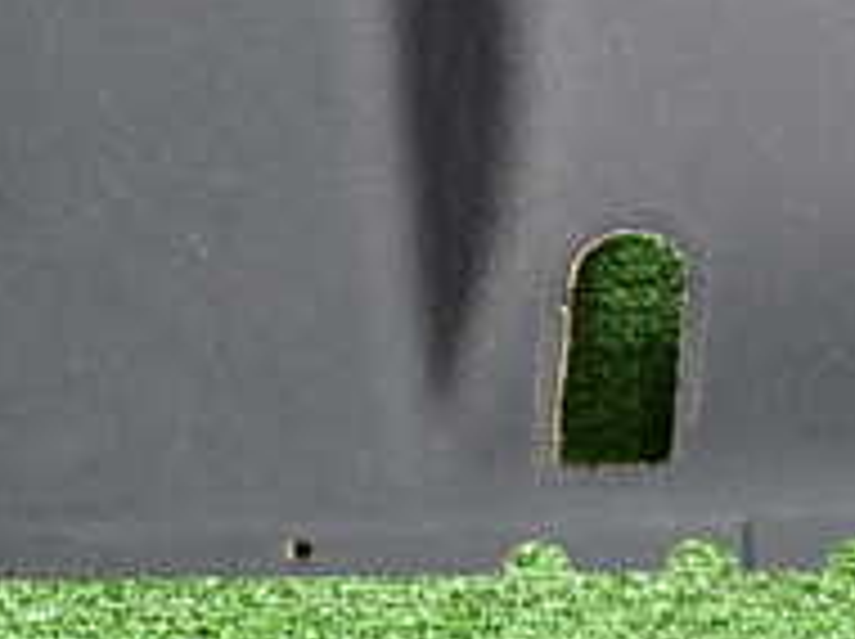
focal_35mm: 79
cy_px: -230
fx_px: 1949
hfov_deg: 23.0
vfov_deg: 17.3
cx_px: 981
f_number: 2
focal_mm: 4.5
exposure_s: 1/60
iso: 200
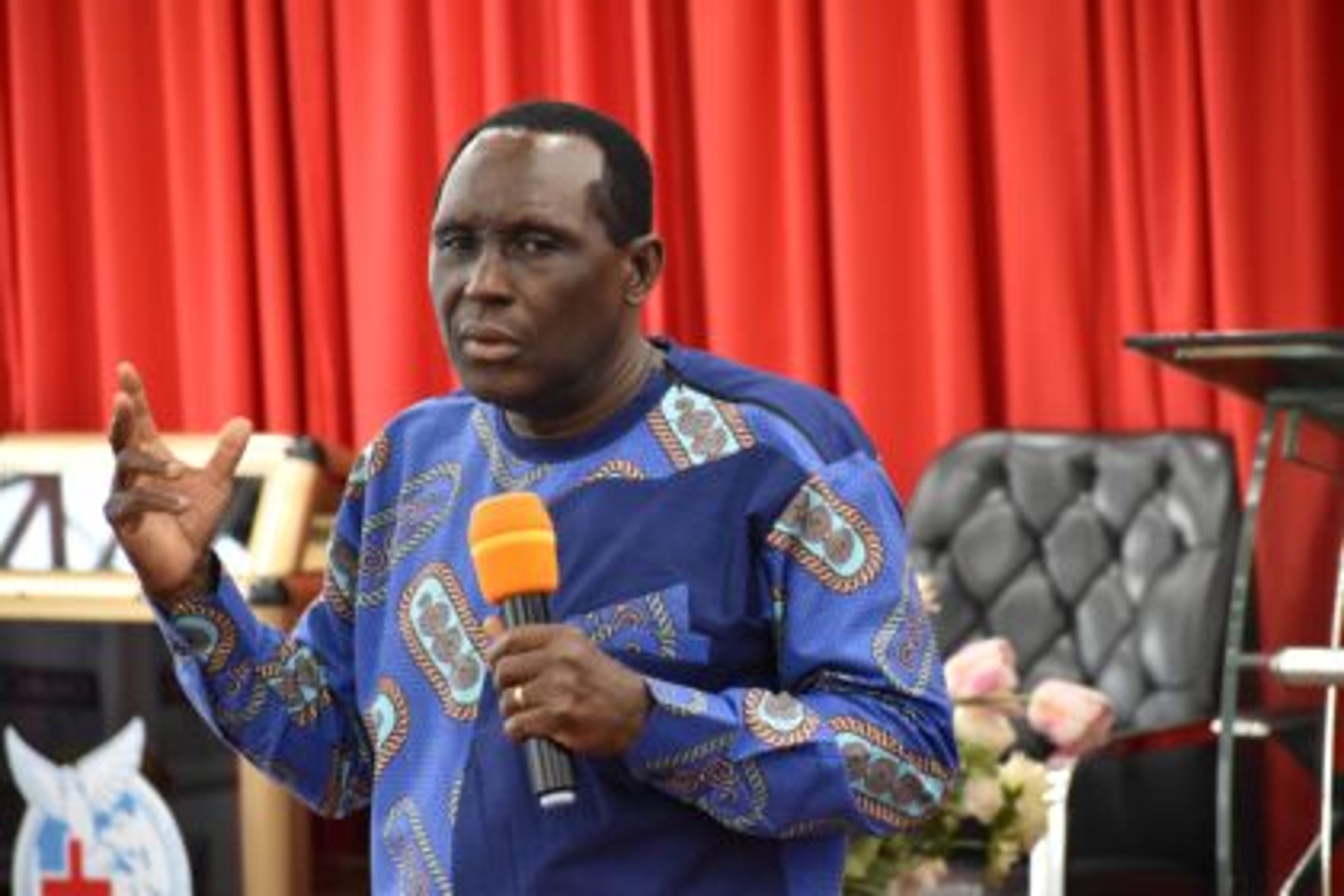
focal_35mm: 248
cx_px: 672
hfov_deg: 8.3
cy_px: 448
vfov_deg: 5.6
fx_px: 9239
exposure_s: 1/80
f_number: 5
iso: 2000
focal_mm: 165
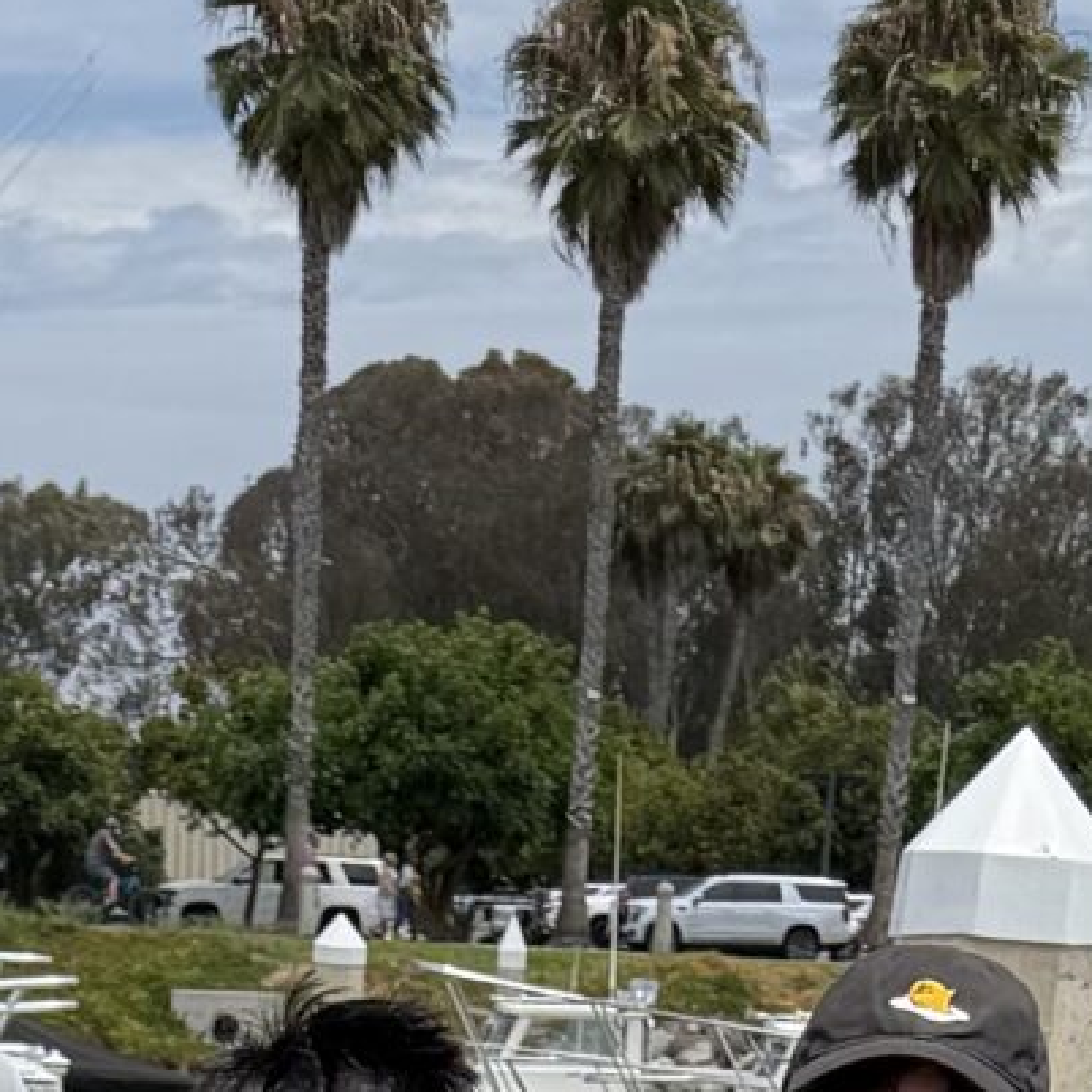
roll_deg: -3.2
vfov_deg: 9.7
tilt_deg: -27.0
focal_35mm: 135
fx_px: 4818
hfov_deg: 12.9
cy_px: 3374
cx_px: 258
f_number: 1.78
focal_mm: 6.76
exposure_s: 1/6173
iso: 80
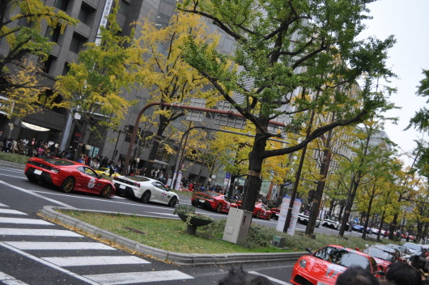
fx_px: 518
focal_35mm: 44
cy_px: 142
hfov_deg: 45.0
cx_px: 214
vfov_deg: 30.8
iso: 800
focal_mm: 29
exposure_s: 1/800
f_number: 4.5
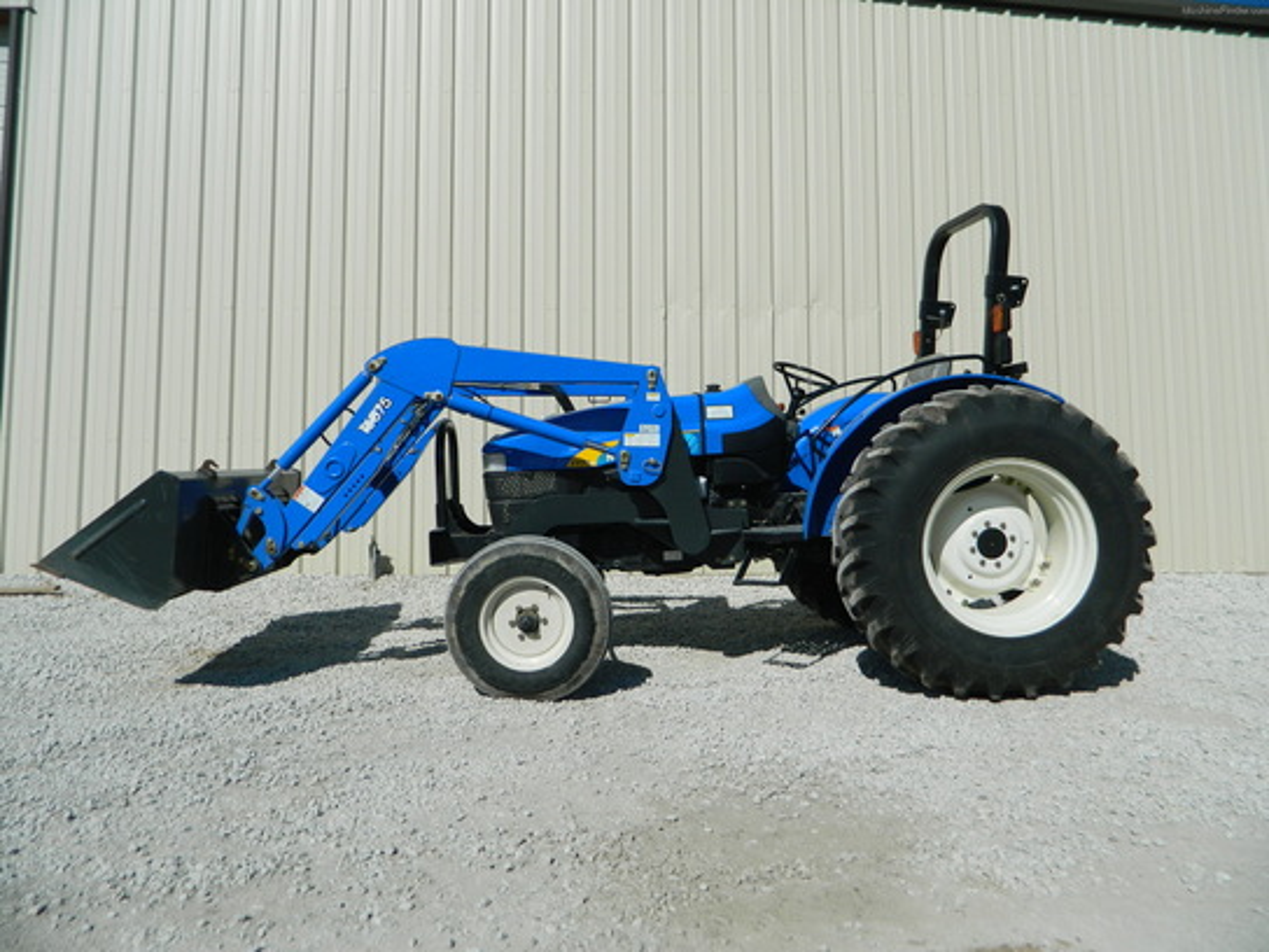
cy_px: 476
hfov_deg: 69.4
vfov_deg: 54.9
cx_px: 634
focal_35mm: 25
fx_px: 916
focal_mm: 4.5
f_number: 8.7
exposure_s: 1/400
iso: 80
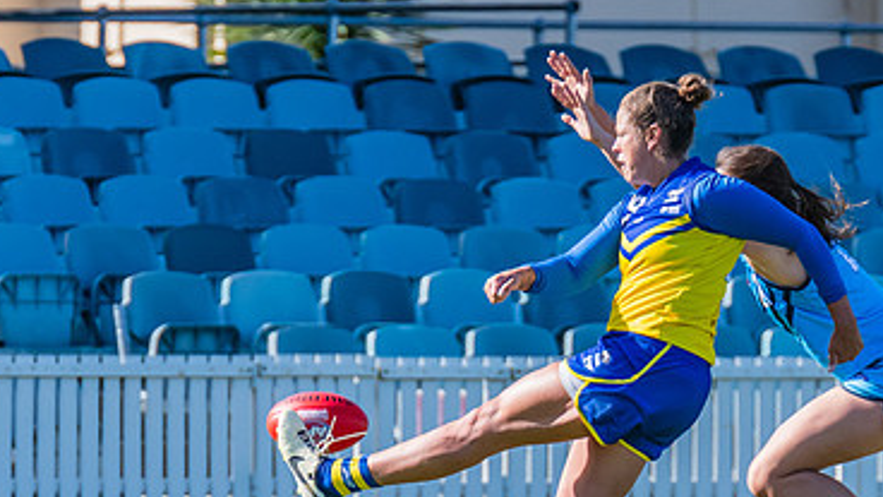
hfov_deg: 1.7
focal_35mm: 1263
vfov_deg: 1.0
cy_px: 385
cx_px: 474
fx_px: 29571
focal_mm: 420
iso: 800
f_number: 8
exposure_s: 1/1250
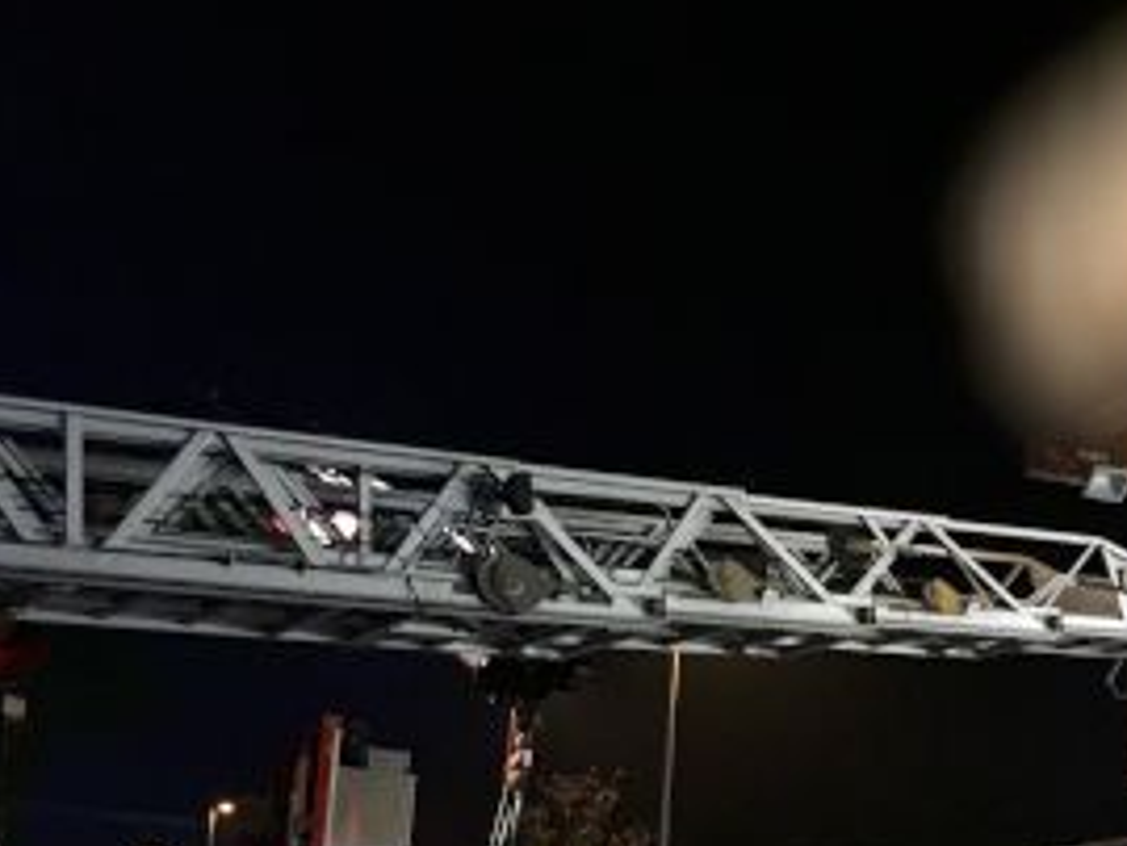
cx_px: 943
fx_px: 2280
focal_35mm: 70
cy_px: 781
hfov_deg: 27.1
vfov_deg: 20.5
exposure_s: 1/17
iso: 200
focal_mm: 4.15
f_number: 2.2
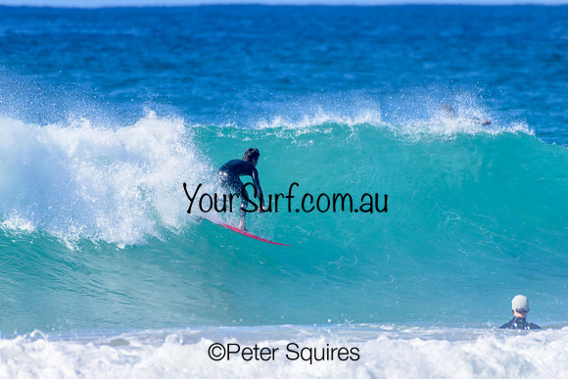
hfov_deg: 2.1
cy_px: 190
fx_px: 15781
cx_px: 284
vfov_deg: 1.4
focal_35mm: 1000
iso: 1250
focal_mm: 1000
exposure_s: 1/2000
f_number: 11
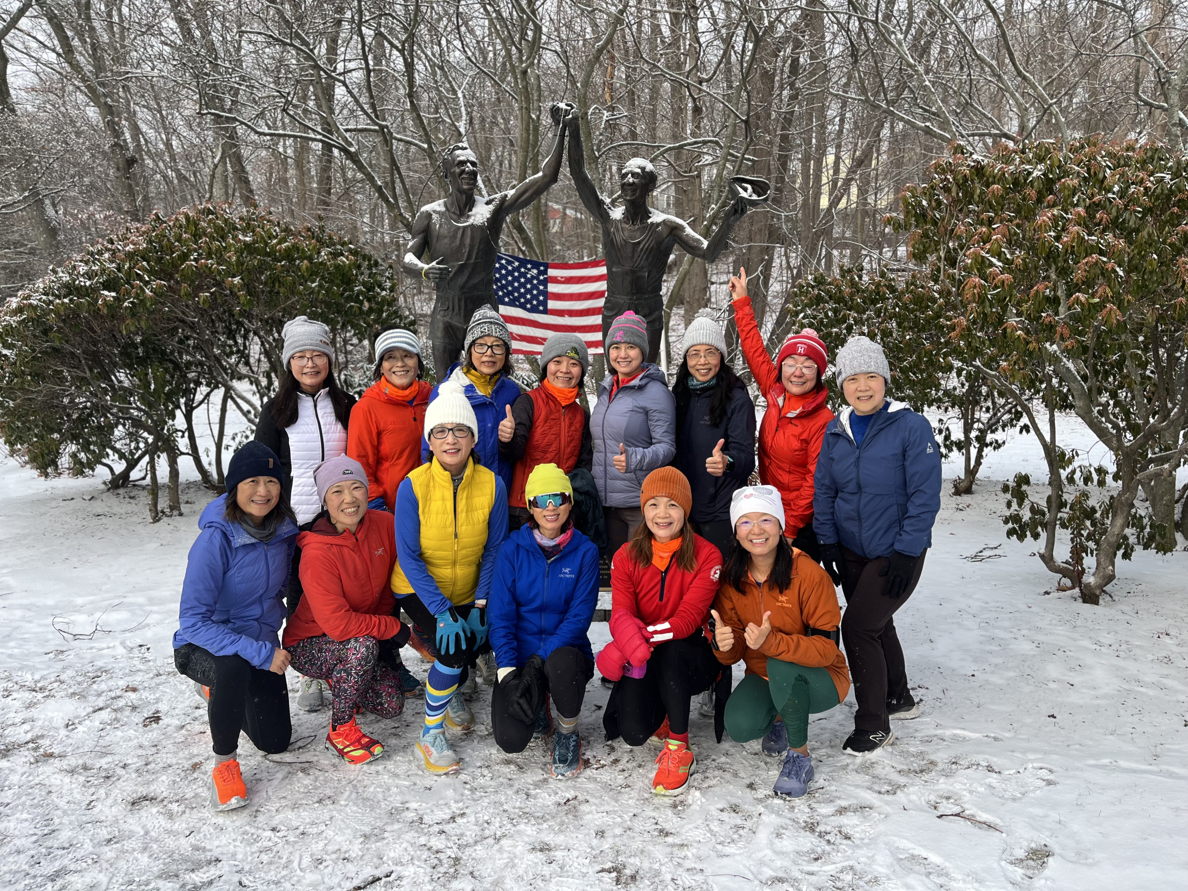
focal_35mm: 26
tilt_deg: -7.7
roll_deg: -0.3
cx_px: 594
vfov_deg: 53.1
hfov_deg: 67.3
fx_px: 892
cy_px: 446
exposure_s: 1/483
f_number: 1.6
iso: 50
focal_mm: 5.1
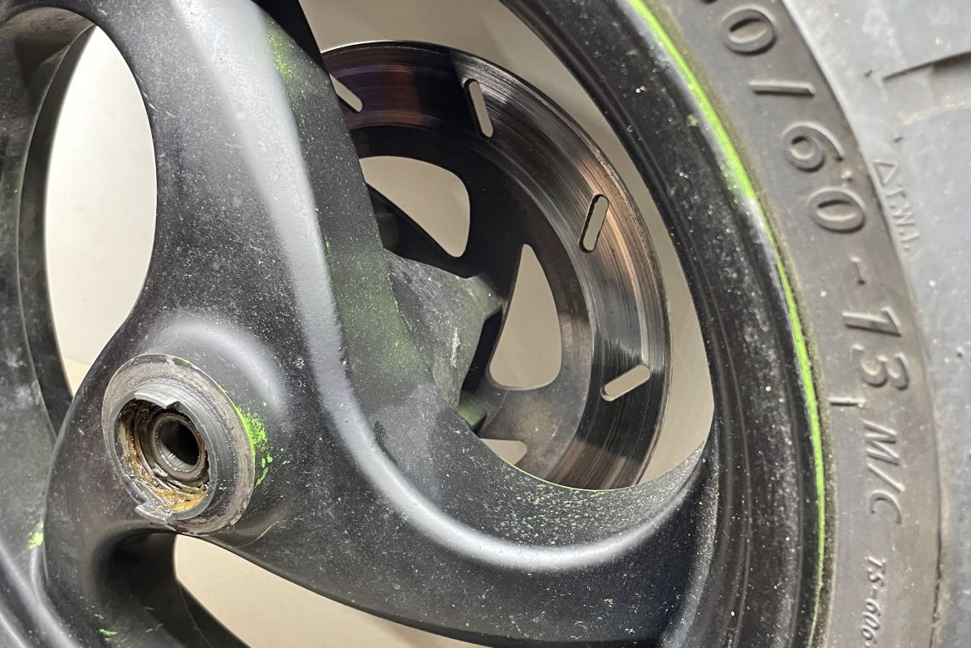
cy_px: 356
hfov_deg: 51.9
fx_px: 998
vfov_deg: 35.9
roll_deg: +9.4
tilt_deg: -44.7
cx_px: 488
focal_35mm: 37
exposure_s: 1/50
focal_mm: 4.2
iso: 250
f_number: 1.6
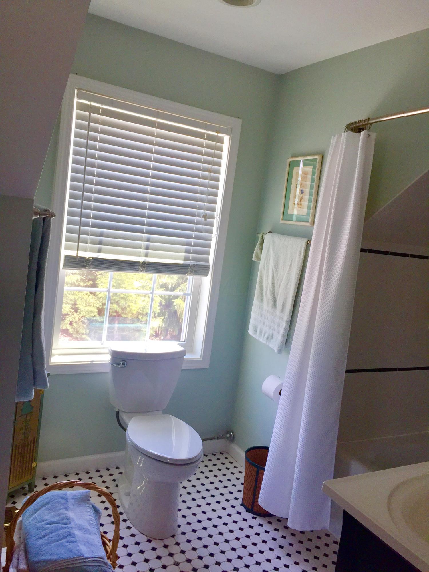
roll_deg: -7.6
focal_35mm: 29
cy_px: 286
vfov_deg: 61.7
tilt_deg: -6.0
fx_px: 479
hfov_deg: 48.2
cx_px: 214
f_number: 2.2
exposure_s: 1/120
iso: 50
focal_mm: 4.15
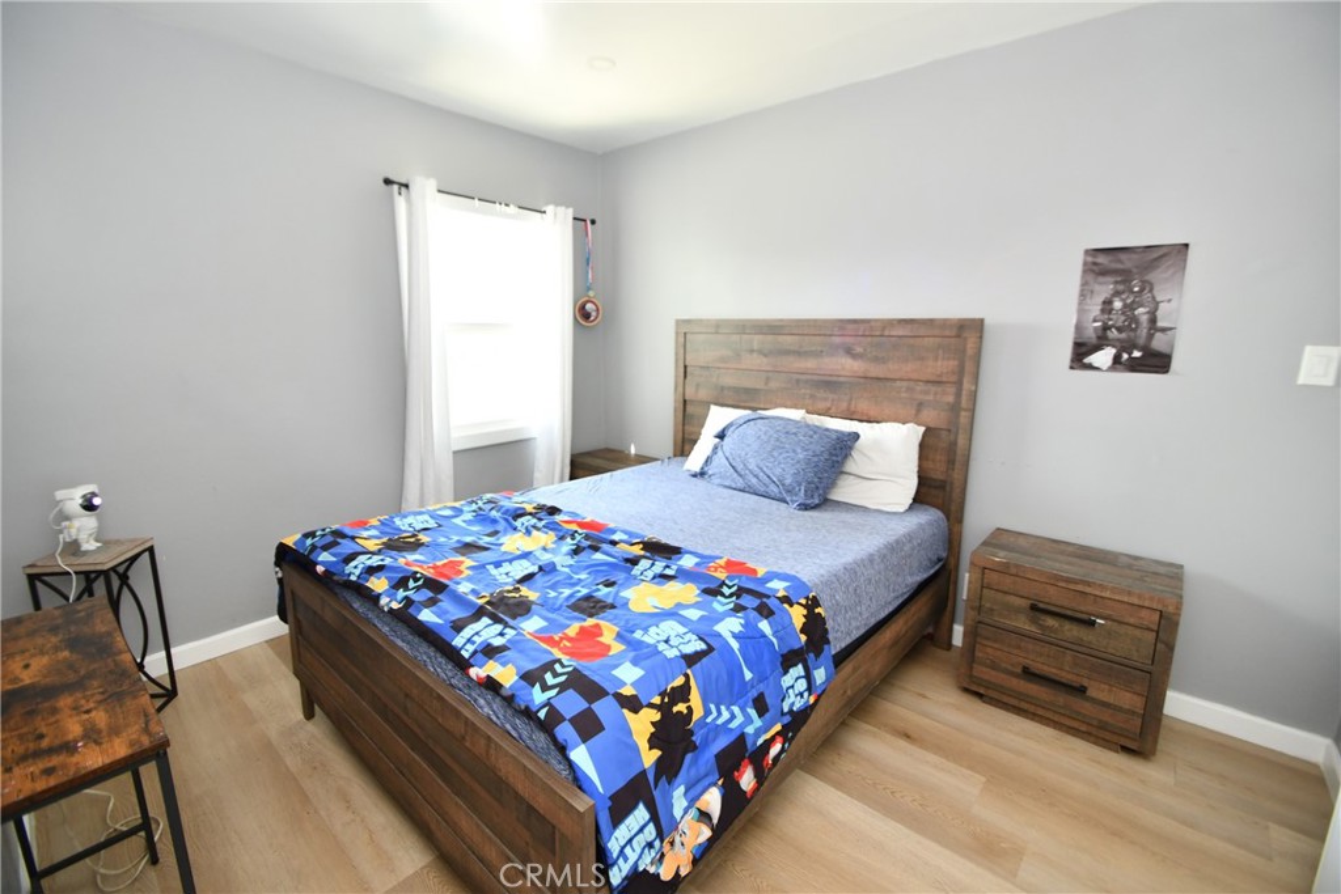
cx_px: 670
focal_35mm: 15
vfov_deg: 77.3
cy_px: 447
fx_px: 559
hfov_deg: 100.4
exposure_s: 1/60
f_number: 4
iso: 450
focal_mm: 10
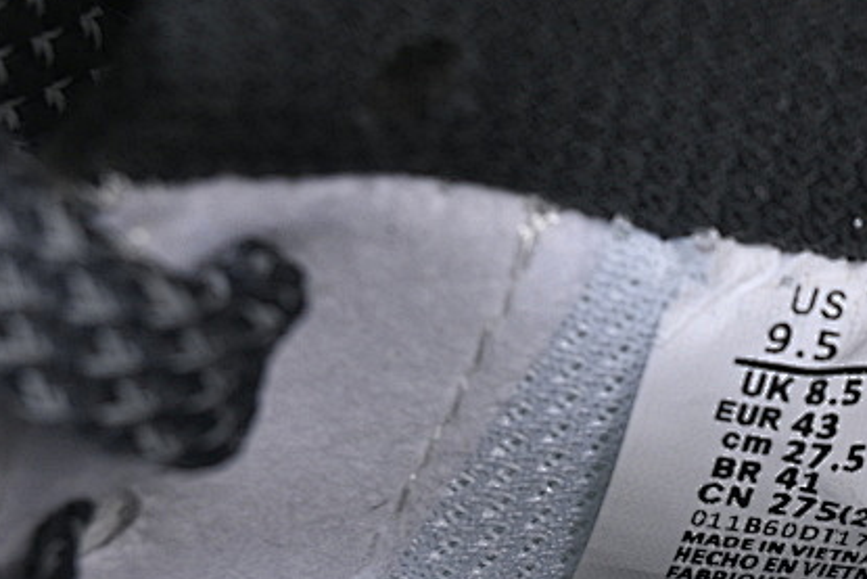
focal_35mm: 195
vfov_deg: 7.0
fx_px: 4698
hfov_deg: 10.4
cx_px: 1003
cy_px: 487
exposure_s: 1/80
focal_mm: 50
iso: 160
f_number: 7.1
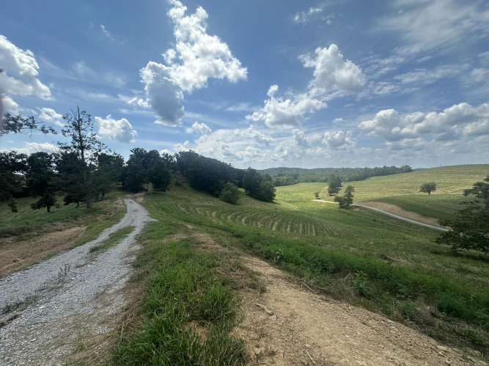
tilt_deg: -2.7
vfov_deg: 85.7
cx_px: 244
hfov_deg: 102.1
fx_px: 198
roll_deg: +1.6
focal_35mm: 14
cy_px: 183
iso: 40
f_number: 2.2
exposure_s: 1/2681
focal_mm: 2.22
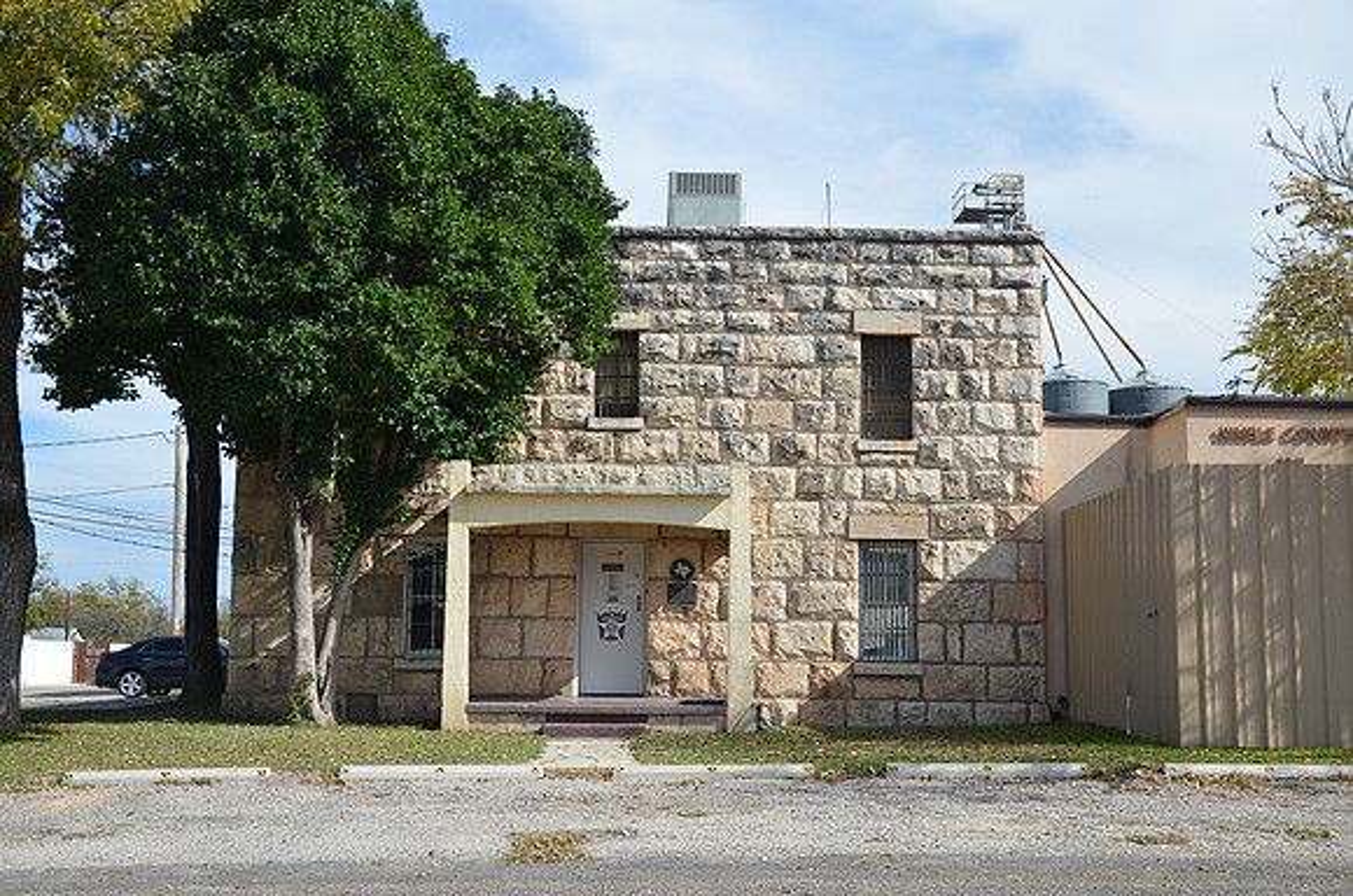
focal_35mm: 48
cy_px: 448
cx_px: 676
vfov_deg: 27.9
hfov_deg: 41.2
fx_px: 1800
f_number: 7.1
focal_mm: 32
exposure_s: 1/200
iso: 200
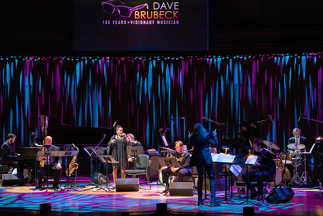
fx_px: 897
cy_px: 108
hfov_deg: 20.4
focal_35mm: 100
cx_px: 162
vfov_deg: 13.7
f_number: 8
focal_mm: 100
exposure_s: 1/320
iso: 5000
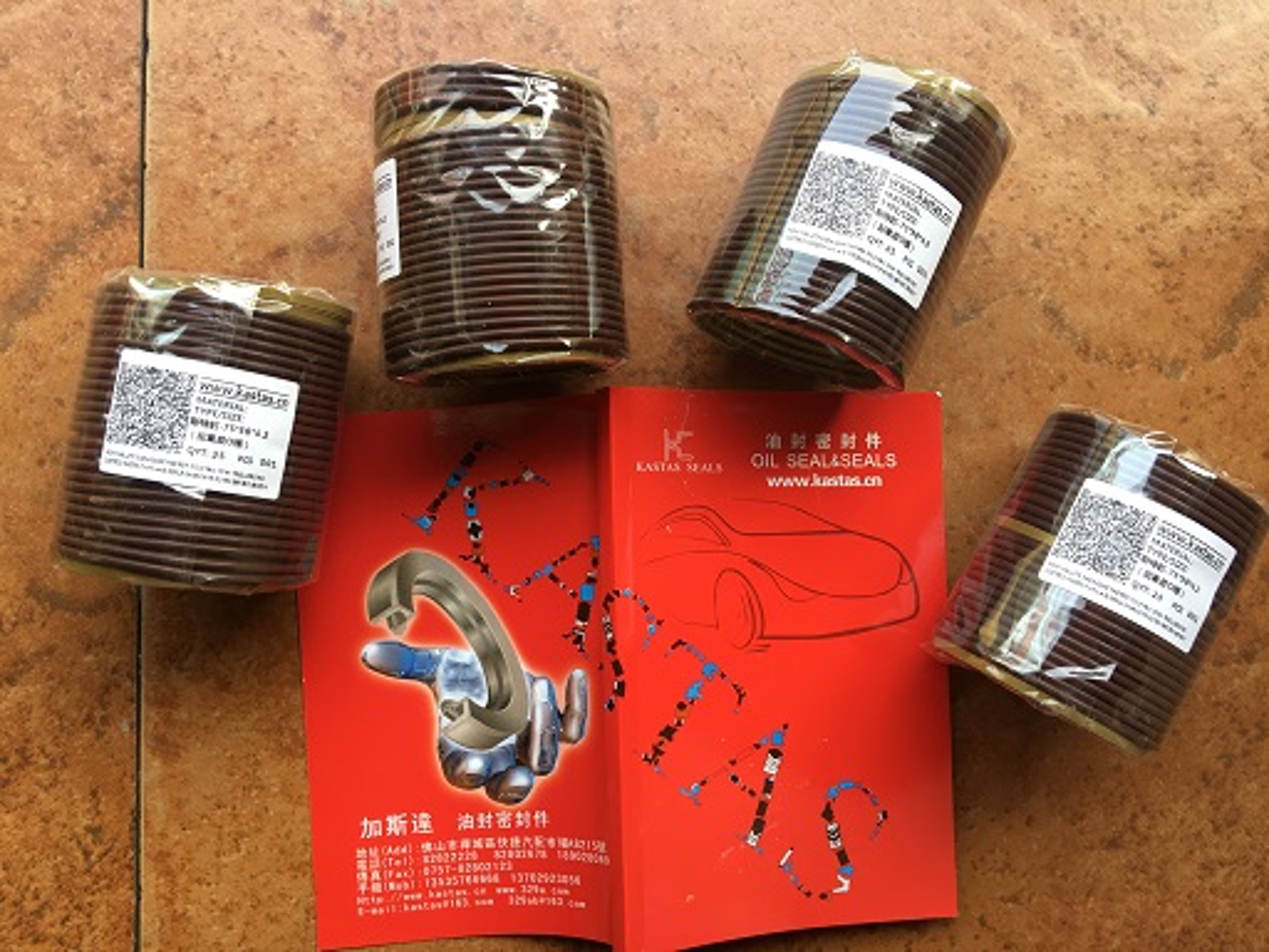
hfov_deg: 61.7
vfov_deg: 48.2
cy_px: 476
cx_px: 634
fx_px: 1063
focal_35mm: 29
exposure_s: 1/50
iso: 32
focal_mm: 4.15
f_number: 2.2
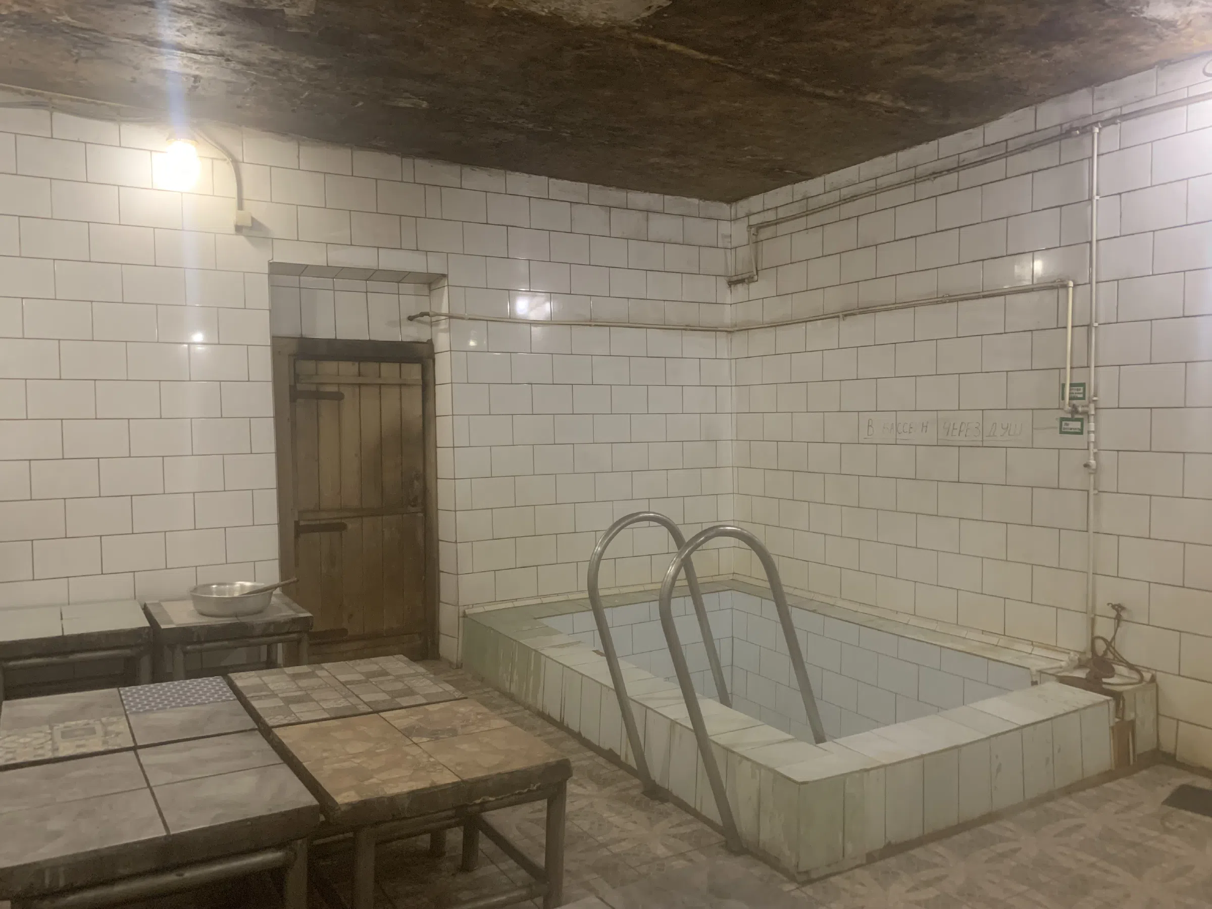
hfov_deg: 67.3
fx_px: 910
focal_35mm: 26
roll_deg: +0.7
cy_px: 454
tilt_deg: -2.6
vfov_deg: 53.1
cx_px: 606
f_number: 1.8
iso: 320
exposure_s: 1/33
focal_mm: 4.25
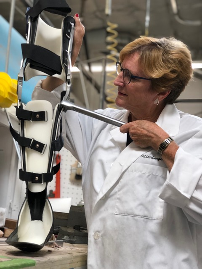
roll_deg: -4.3
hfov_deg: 25.7
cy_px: 134
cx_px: 101
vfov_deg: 33.8
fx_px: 443
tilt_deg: +12.0
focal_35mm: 57
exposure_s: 1/30
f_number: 2.8
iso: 50
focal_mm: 6.6
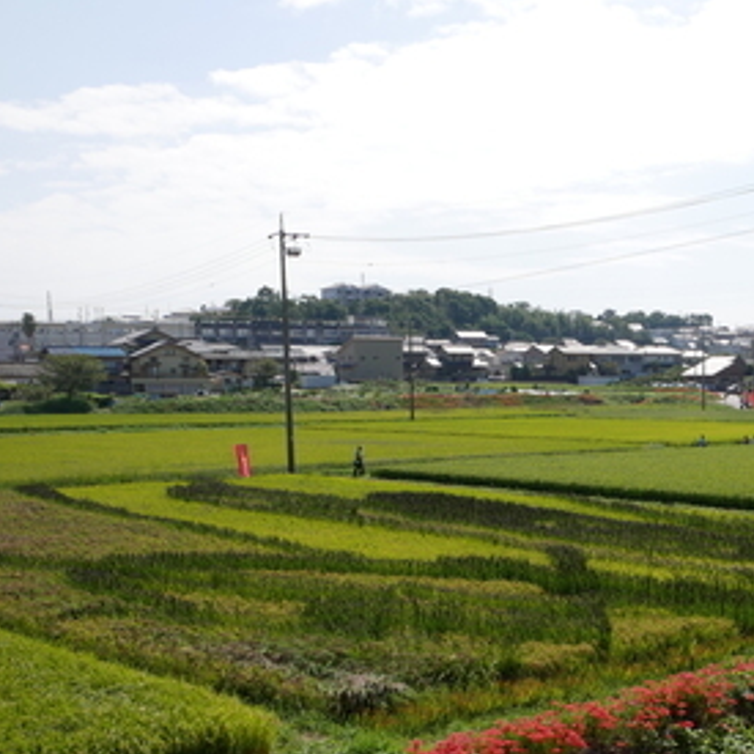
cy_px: 572
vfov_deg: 29.1
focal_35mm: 58
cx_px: 661
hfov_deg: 28.5
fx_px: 1429
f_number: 8
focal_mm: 15
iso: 200
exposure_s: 1/500
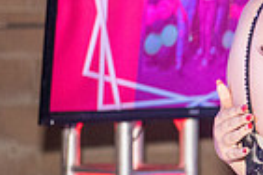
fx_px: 2104
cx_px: 502
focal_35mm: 288
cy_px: 92
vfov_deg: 4.8
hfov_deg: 6.9
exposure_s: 1/200
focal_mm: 70
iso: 1600
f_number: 4
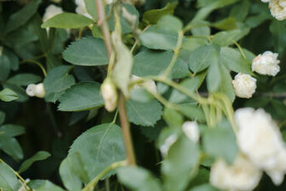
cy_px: 9
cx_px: -154
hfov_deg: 14.4
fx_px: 1049
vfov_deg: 10.3
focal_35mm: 132
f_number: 2.8
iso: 100
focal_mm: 42
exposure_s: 1/200
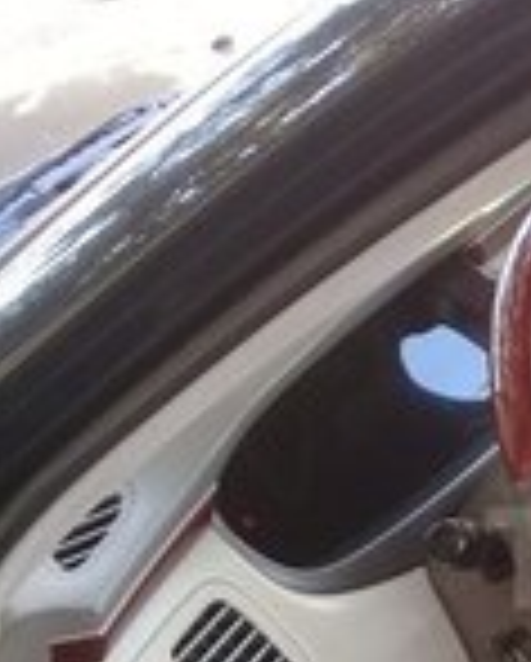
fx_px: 2000
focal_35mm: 102
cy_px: 558
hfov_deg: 14.0
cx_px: 832
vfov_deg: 18.6
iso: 50
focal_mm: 3.3
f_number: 2.2
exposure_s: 1/33
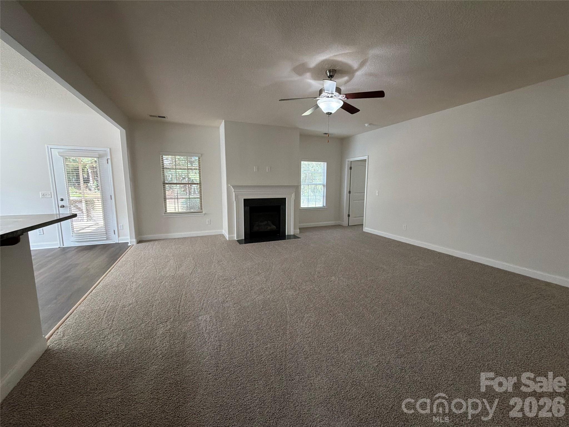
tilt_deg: -9.1
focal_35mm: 14
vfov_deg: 85.7
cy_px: 214
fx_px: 230
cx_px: 284
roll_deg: +0.4
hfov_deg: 102.1
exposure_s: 1/120
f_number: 2.2
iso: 250
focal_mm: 2.22
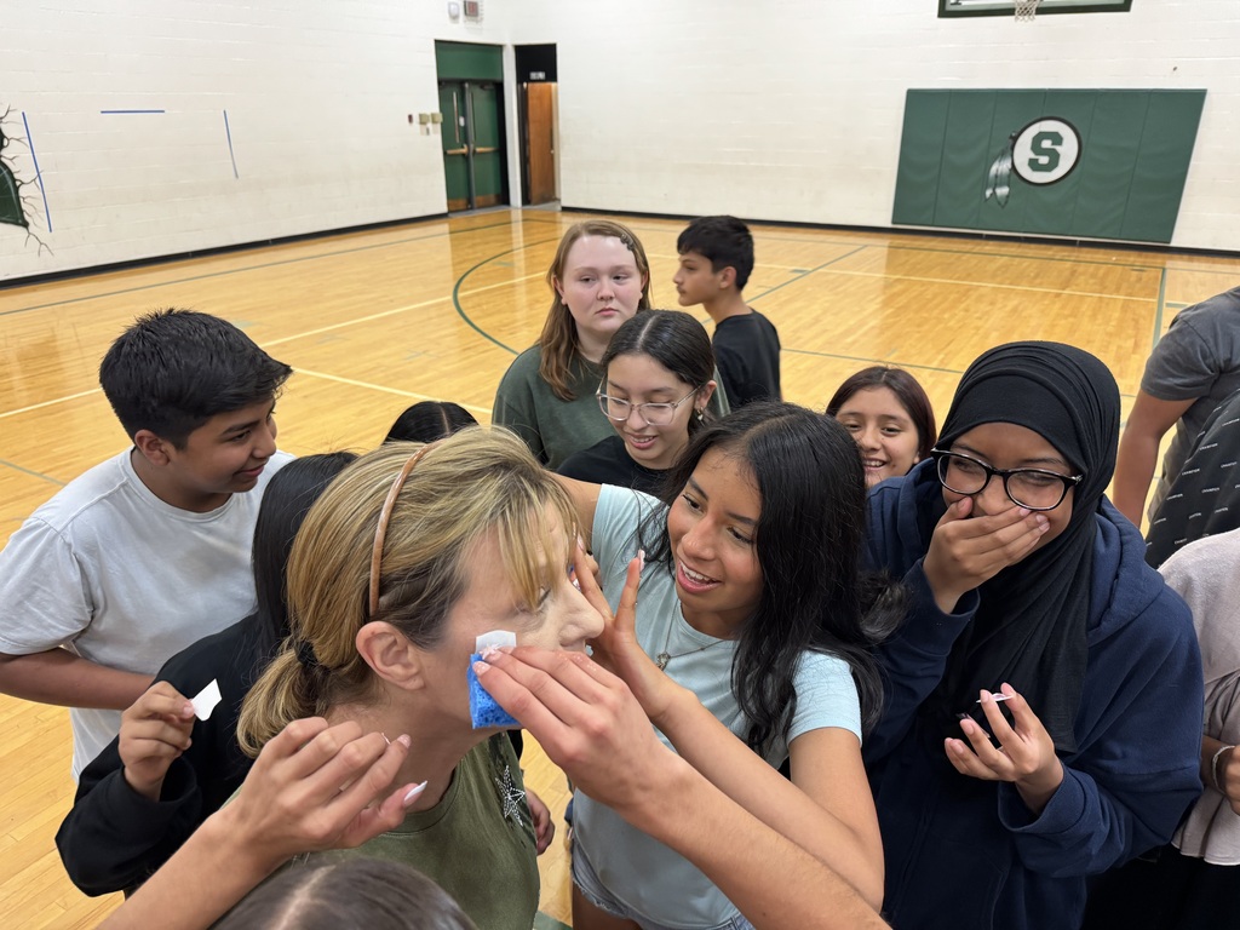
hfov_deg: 71.6
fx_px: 860
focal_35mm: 24
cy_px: 465
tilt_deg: -22.8
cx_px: 620
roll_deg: -0.2
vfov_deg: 56.8
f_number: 1.78
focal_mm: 6.76
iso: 200
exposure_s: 1/60
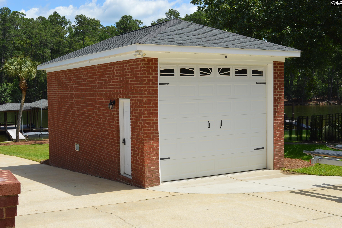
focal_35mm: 46
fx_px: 441
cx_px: 171
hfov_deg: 42.4
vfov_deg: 28.9
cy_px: 114
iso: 100
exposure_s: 1/200
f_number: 11
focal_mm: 31
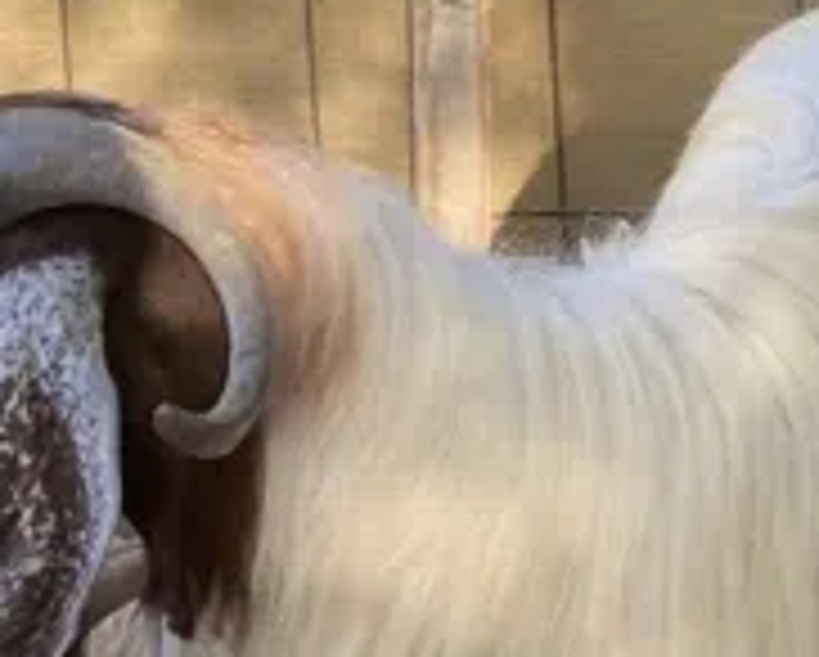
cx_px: 360
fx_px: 2160
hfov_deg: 21.5
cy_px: 99
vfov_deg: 17.1
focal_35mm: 89
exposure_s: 1/121
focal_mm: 4.25
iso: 40
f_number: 1.8
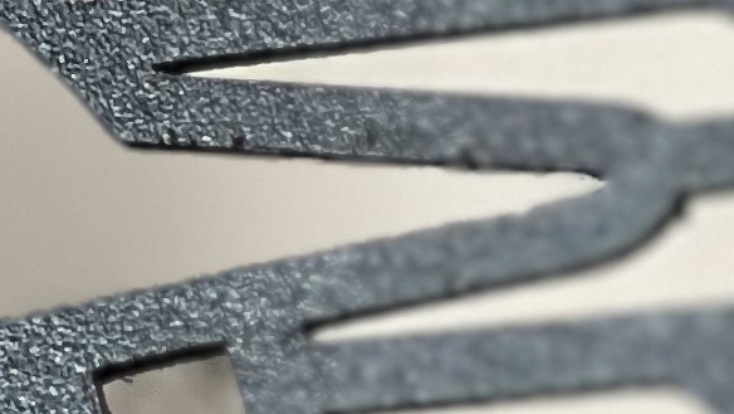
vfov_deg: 2.1
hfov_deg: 3.7
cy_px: 849
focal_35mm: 579
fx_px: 11273
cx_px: -796
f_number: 2.8
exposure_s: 1/100
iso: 160
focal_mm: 9
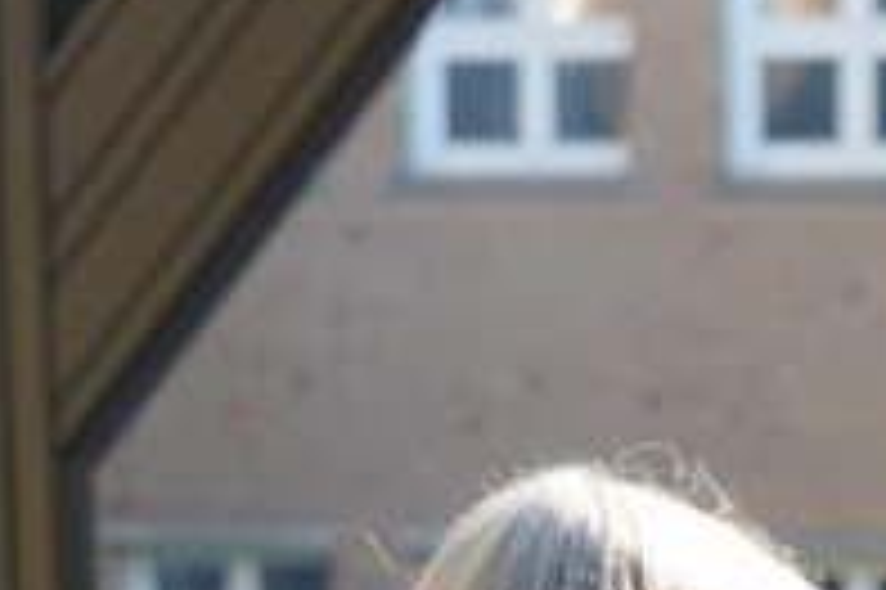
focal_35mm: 250
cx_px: 1525
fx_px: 6147
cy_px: 1507
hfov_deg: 8.0
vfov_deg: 5.3
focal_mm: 48
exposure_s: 1/160
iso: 125
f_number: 4
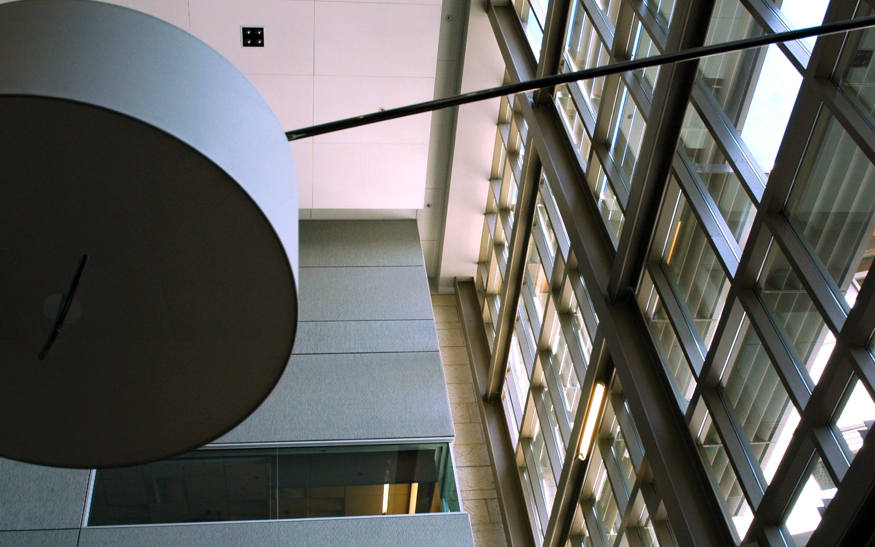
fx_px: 1049
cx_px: 477
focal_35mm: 44
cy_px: 314
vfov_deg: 29.2
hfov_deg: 45.2
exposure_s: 1/50
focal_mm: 22
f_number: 8
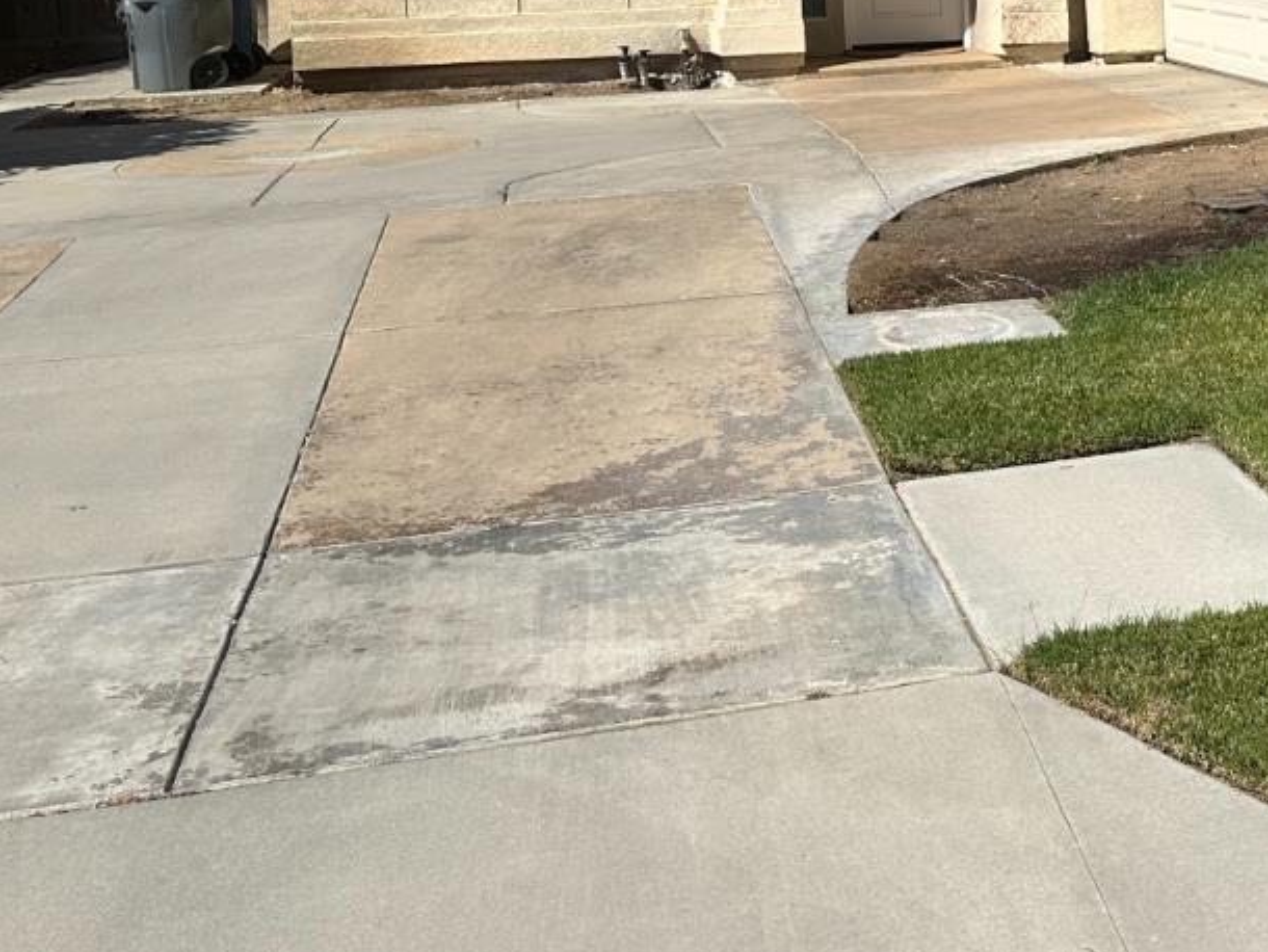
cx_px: 1455
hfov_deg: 29.0
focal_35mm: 59
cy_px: 24
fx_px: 2162
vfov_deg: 23.9
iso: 80
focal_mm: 6.86
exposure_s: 1/7042
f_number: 1.78
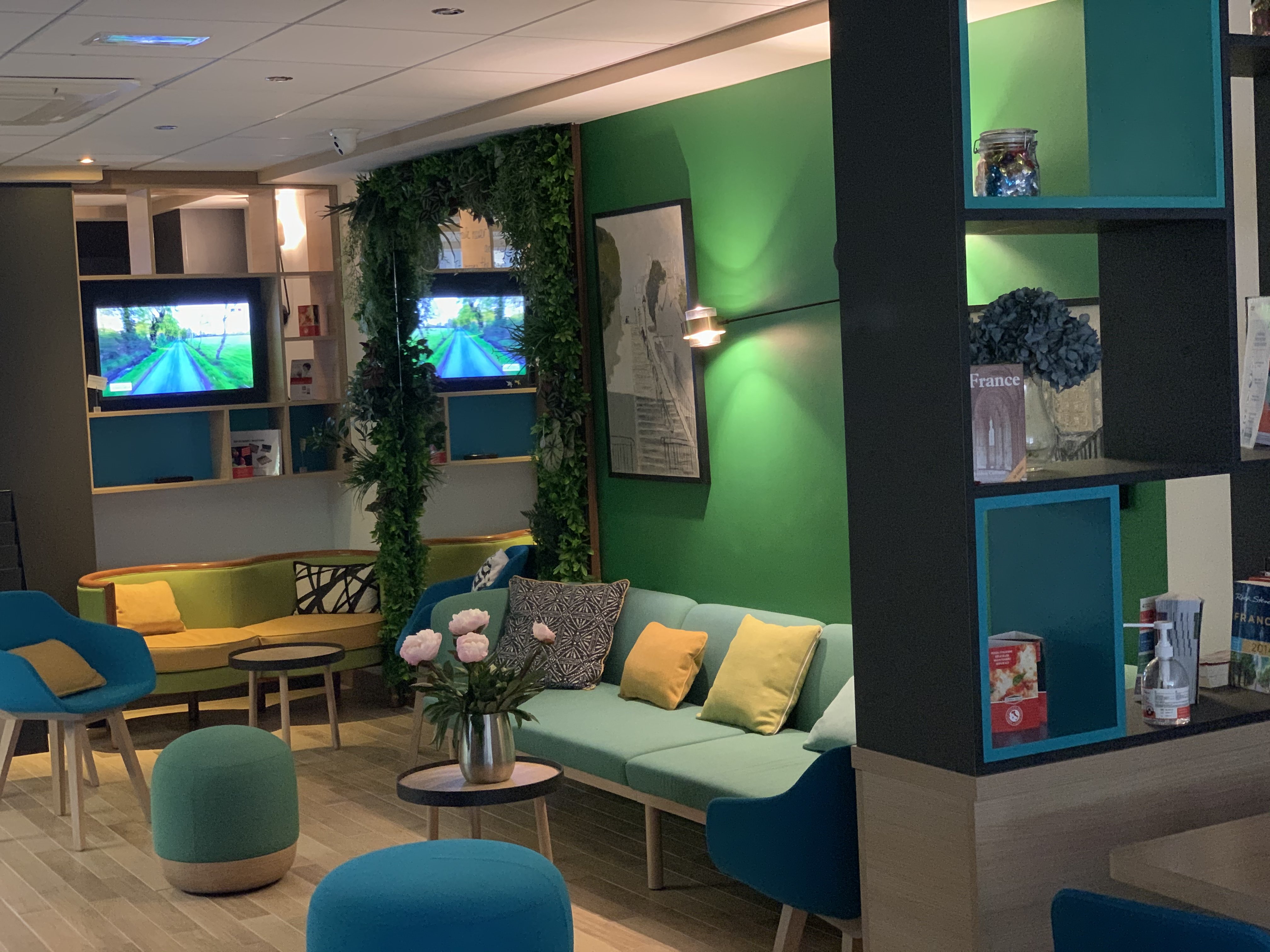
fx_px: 1908
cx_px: 635
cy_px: 476
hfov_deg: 36.8
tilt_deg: -2.9
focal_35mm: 52
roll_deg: +1.7
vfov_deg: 28.0
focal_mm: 6
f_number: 2.4
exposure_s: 1/25
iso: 640
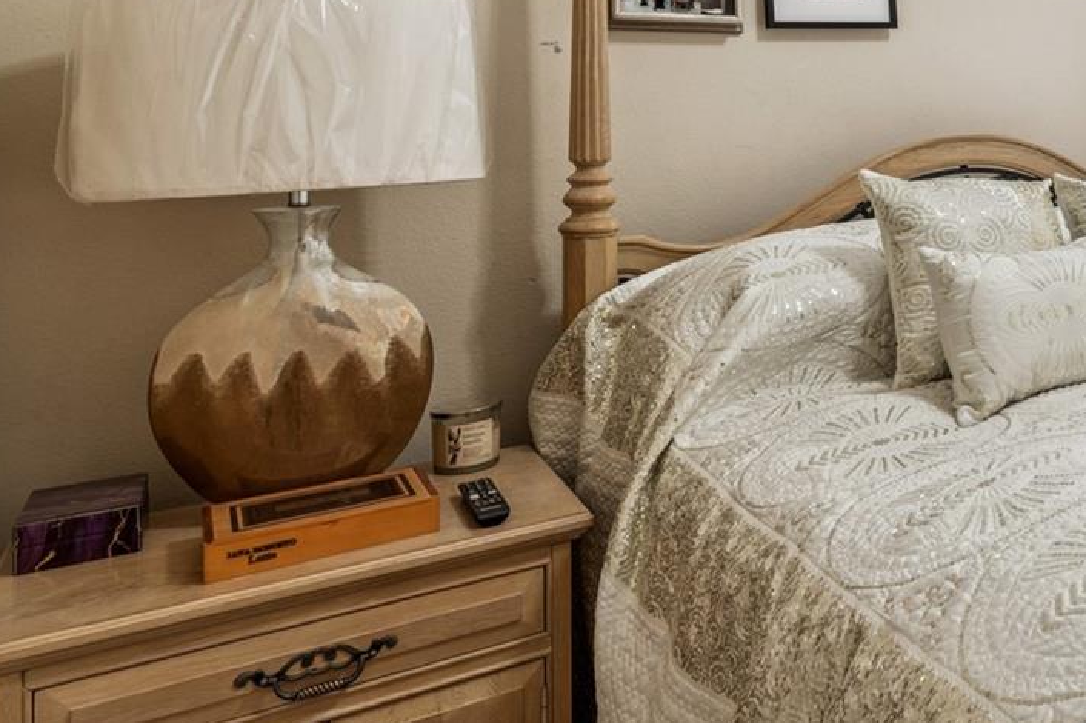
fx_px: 1025
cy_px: 88
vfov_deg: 36.7
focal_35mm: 34
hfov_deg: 45.7
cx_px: 1117
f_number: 7.1
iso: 100
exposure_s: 1/1.25
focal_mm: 10
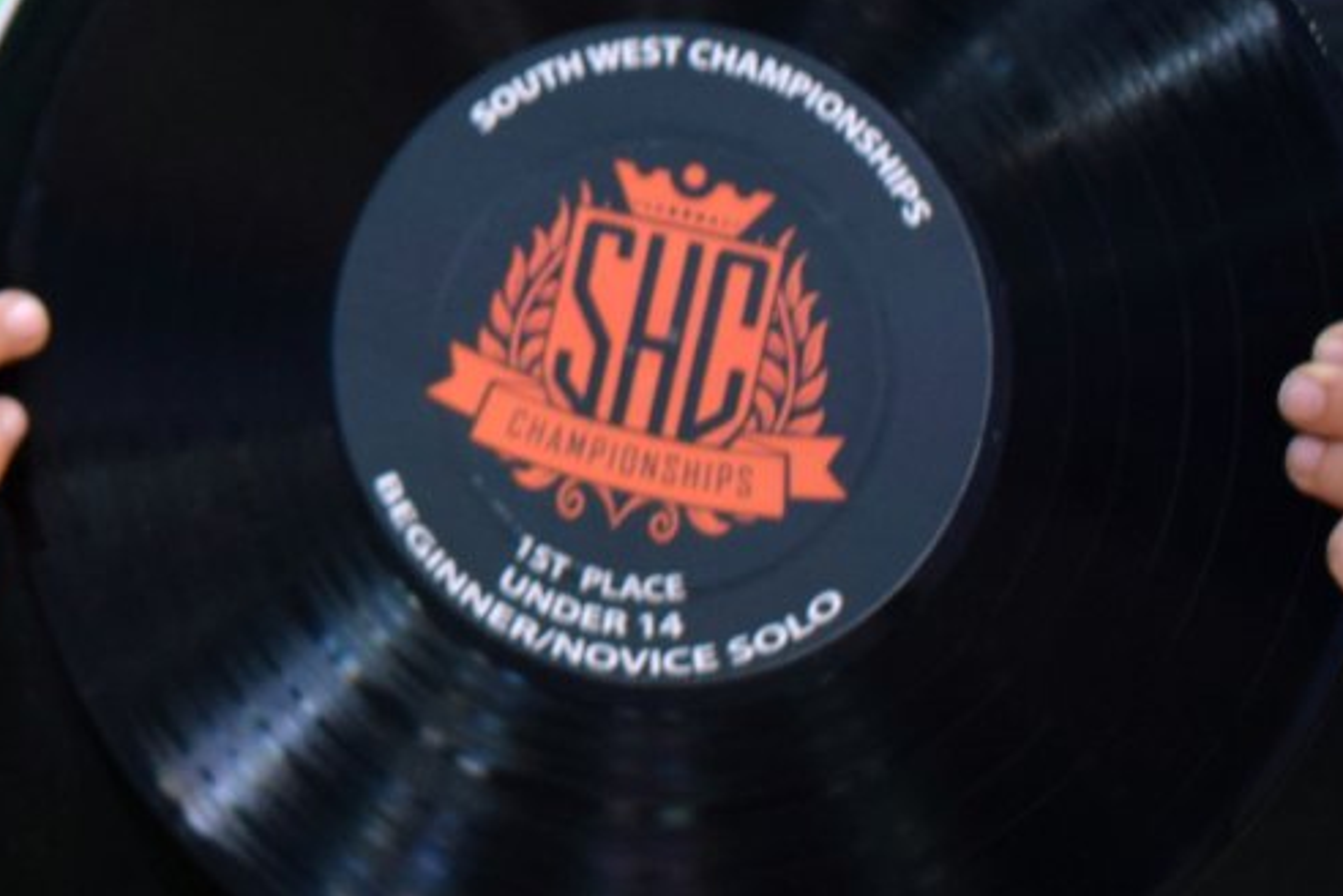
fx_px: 4890
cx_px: -854
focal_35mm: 131
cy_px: -75
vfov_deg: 10.3
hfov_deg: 14.3
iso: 400
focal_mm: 21
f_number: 4
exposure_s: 1/60
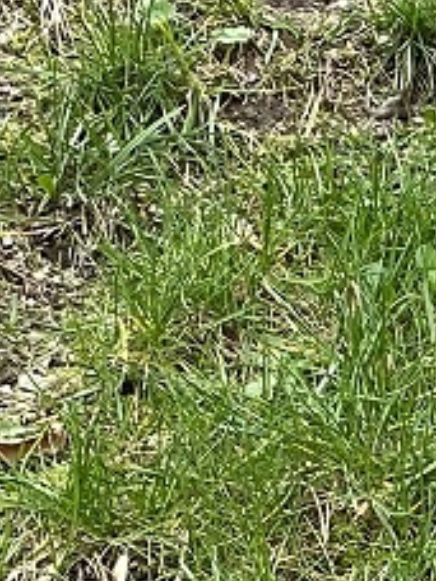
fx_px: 2872
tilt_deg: -17.9
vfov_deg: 10.6
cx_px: 1337
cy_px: 1144
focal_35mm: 171
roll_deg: -0.1
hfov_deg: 7.5
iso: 64
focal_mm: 4.25
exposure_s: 1/121
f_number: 1.8
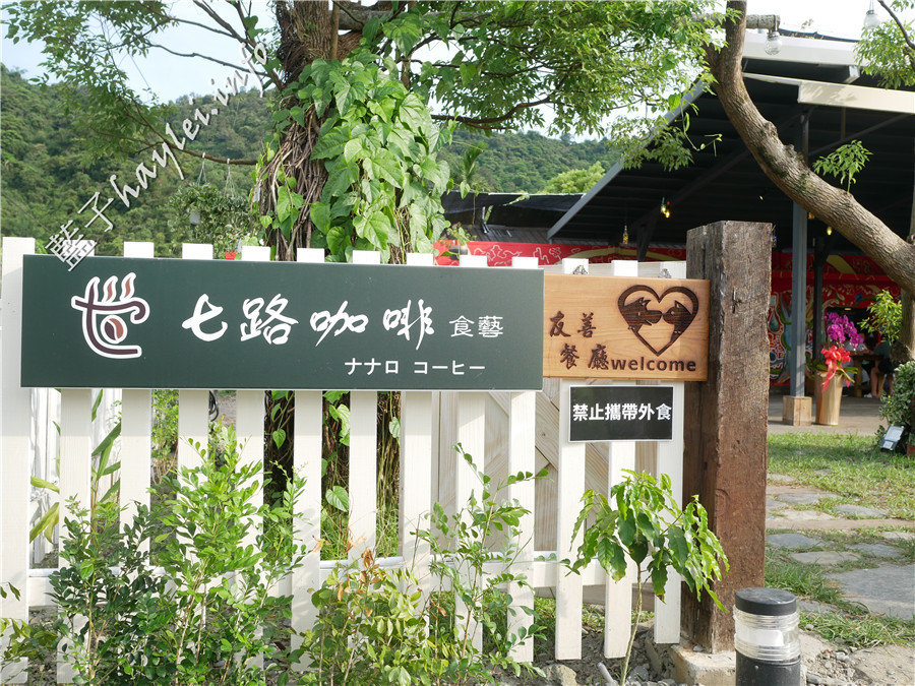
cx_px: 458
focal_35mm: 30
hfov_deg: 60.0
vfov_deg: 46.8
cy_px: 343
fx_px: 793
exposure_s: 1/400
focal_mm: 15
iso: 200
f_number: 3.5
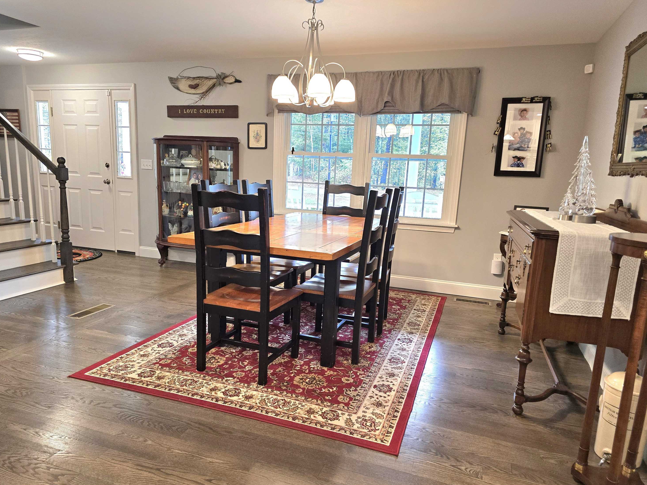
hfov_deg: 71.6
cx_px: 311
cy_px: 252
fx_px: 449
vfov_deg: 56.8
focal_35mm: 24
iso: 200
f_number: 1.7
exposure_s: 1/120
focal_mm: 6.3
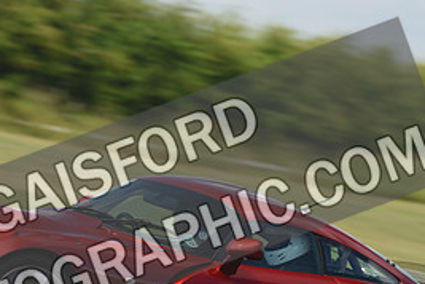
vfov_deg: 4.1
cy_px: 207
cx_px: 134
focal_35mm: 337
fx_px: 3978
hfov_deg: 6.1
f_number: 5.6
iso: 125
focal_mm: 155
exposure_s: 1/250
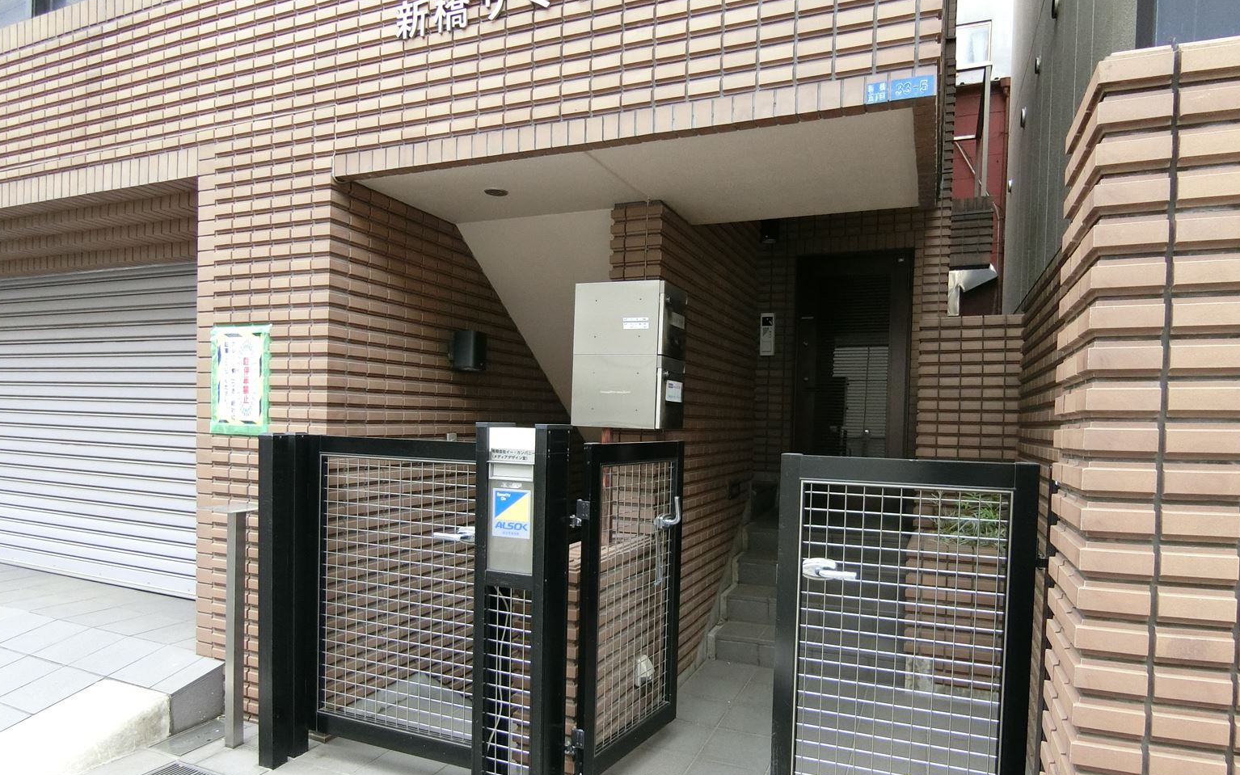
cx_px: 640
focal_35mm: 21
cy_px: 454
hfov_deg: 82.3
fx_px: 710
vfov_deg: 57.0
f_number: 2.7
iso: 400
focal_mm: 4.06
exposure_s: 1/100
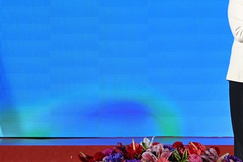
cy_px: -9
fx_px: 5389
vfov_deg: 1.7
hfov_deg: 2.6
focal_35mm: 799
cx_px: 289
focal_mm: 290
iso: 1250
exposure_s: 1/192
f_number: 6.3
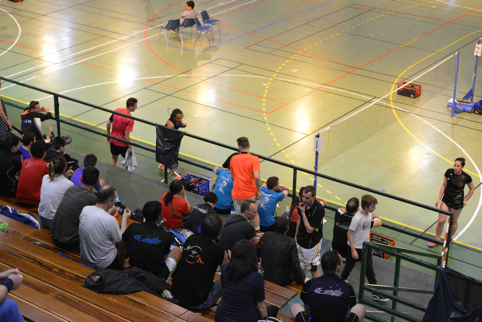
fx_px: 937
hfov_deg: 28.8
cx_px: 241
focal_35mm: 70
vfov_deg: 19.5
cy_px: 161
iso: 1600
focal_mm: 70
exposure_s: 1/180
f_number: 3.3
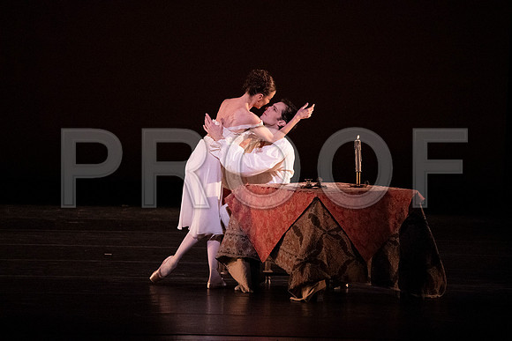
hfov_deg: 5.6
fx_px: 5263
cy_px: 170
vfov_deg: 3.7
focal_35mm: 370
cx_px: 256
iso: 20000
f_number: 5.6
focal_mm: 370
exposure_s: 1/400
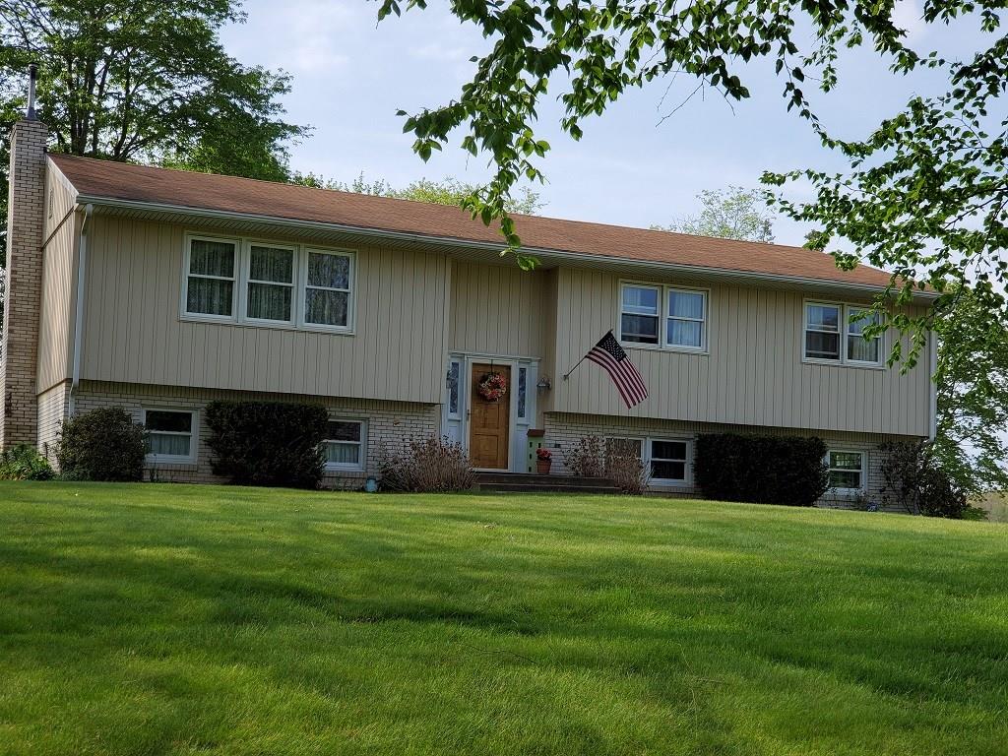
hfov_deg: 36.8
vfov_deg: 28.0
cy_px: 378
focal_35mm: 52
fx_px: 1514
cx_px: 504
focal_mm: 6
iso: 50
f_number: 2.4
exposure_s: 1/624
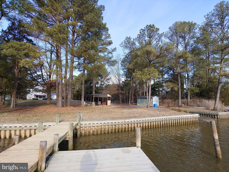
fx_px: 106
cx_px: 114
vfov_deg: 78.1
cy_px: 86
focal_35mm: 16
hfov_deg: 94.5
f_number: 1.9
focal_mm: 2.18
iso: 50
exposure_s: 1/290
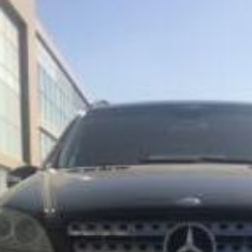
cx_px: 167
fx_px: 692
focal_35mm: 84
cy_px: 339
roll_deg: +1.7
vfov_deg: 18.9
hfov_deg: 20.6
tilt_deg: -12.6
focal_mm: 4.15
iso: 32
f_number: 2.2
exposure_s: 1/3731
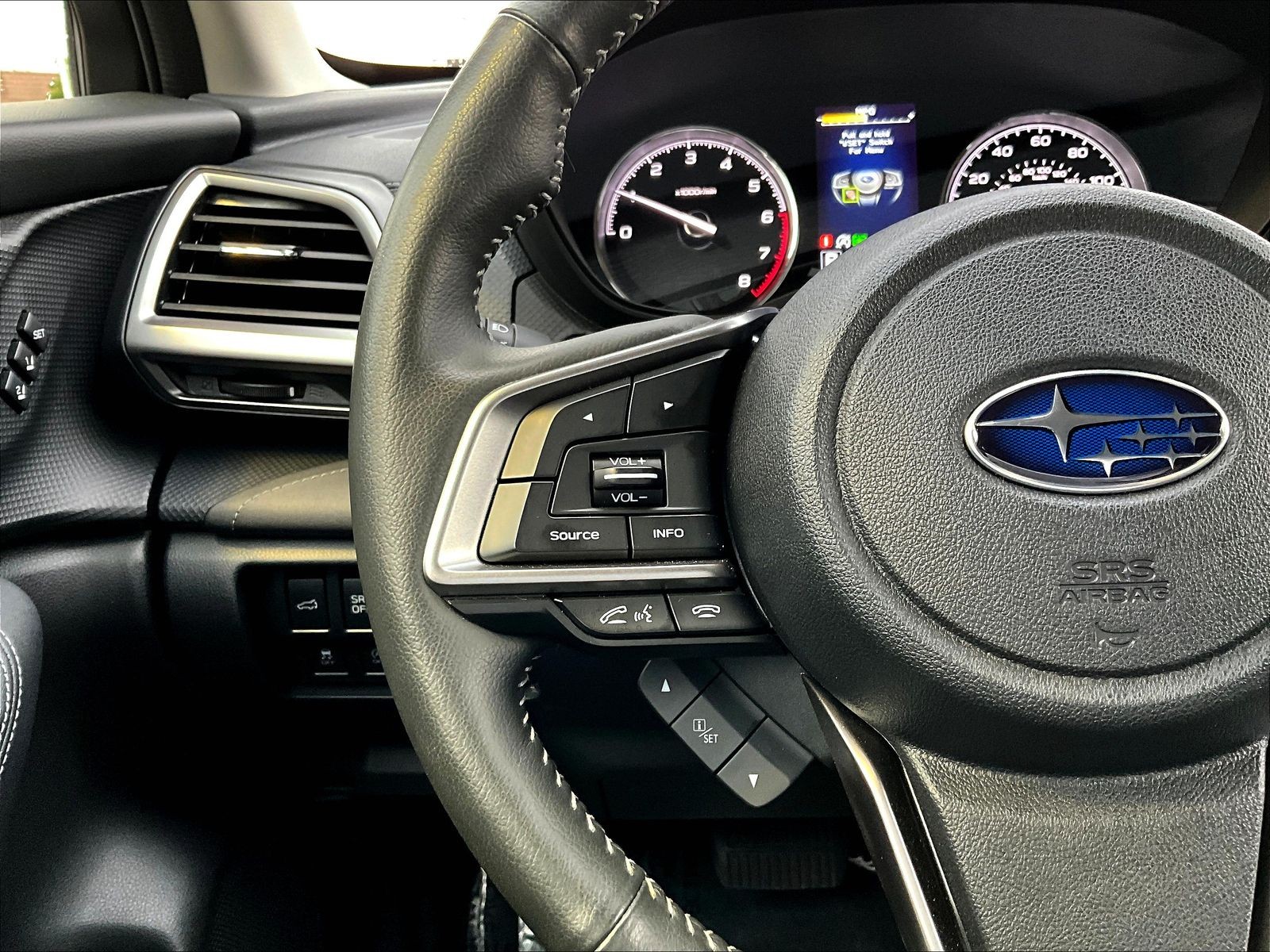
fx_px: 1064
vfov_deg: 48.2
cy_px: 476
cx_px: 635
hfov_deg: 61.7
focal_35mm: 29
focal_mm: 3
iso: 320
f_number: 1.8
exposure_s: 1/49
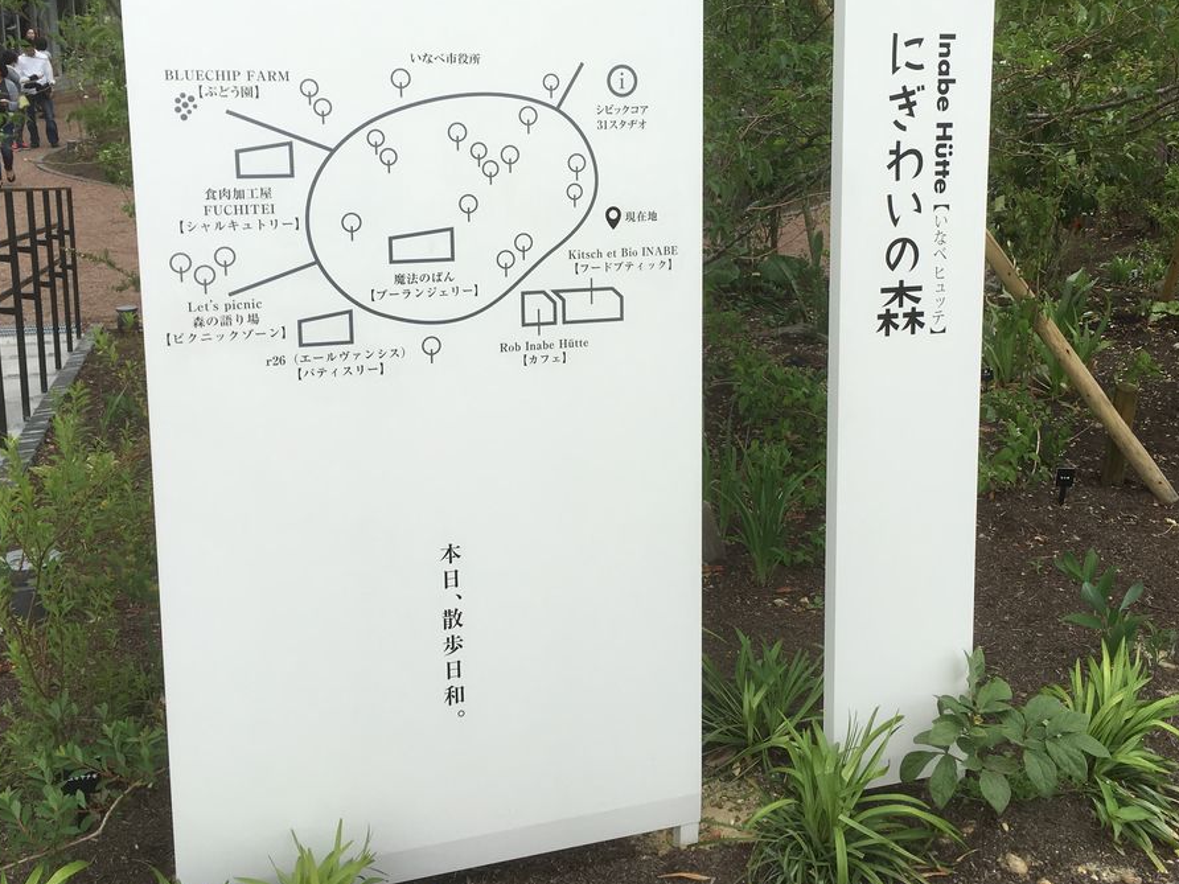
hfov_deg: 47.7
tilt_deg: -13.7
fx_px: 1328
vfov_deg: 36.5
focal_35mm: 39
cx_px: 667
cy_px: 314
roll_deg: -2.8
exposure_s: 1/855
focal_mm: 4.15
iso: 25
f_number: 2.2
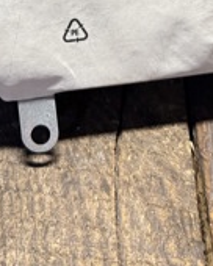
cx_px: 97
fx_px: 693
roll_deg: +0.0
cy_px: -108
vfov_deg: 19.5
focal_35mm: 88
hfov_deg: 17.5
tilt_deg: -31.1
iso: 320
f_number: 1.78
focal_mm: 6.76
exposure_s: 1/50
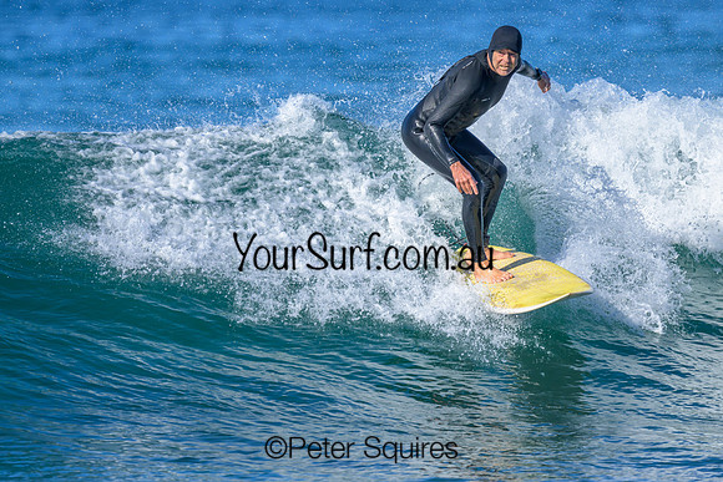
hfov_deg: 2.2
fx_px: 18601
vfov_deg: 1.5
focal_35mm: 926
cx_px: 355
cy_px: 225
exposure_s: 1/2000
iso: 320
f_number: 6.3
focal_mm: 800
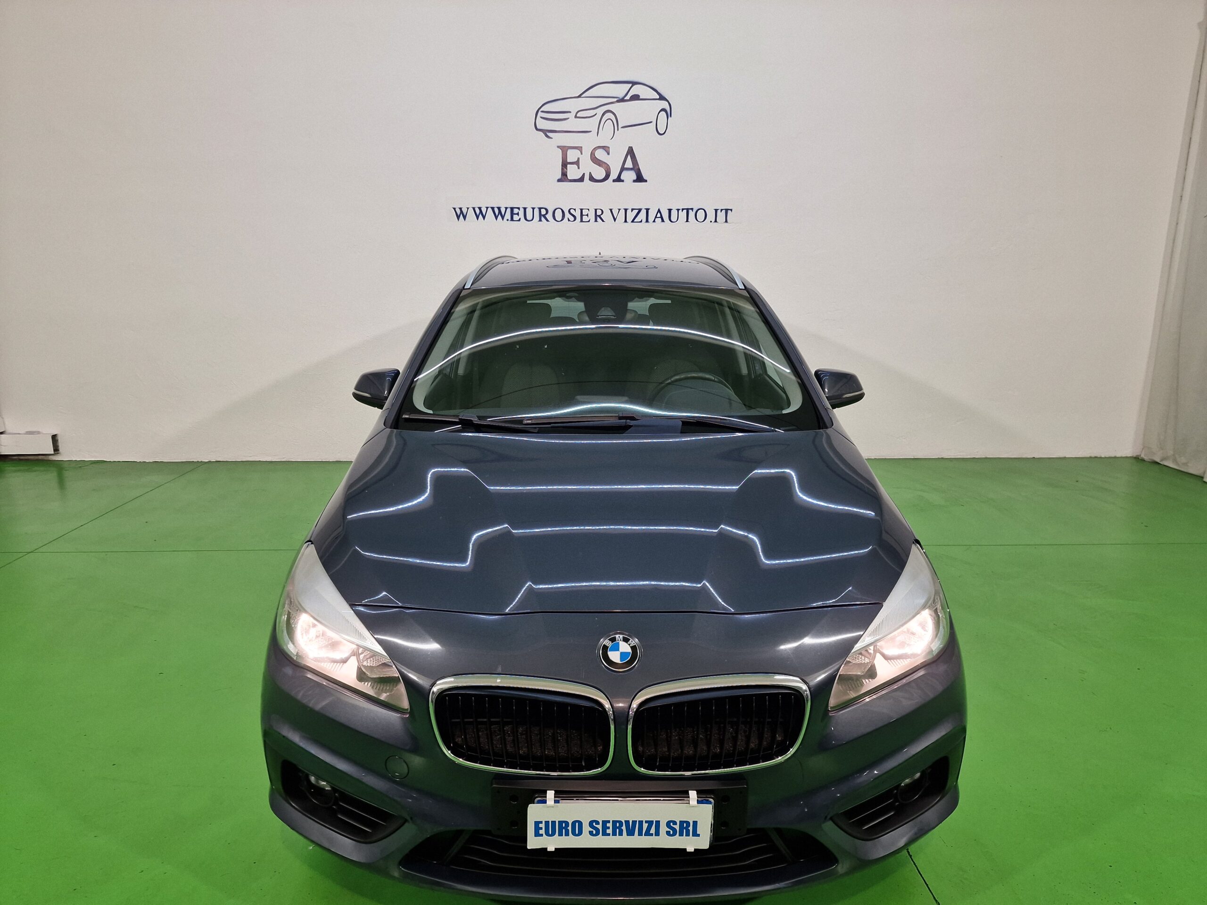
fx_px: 802
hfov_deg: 73.9
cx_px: 604
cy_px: 452
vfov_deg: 58.9
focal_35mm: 23
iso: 80
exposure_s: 1/100
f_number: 1.8
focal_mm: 6.4
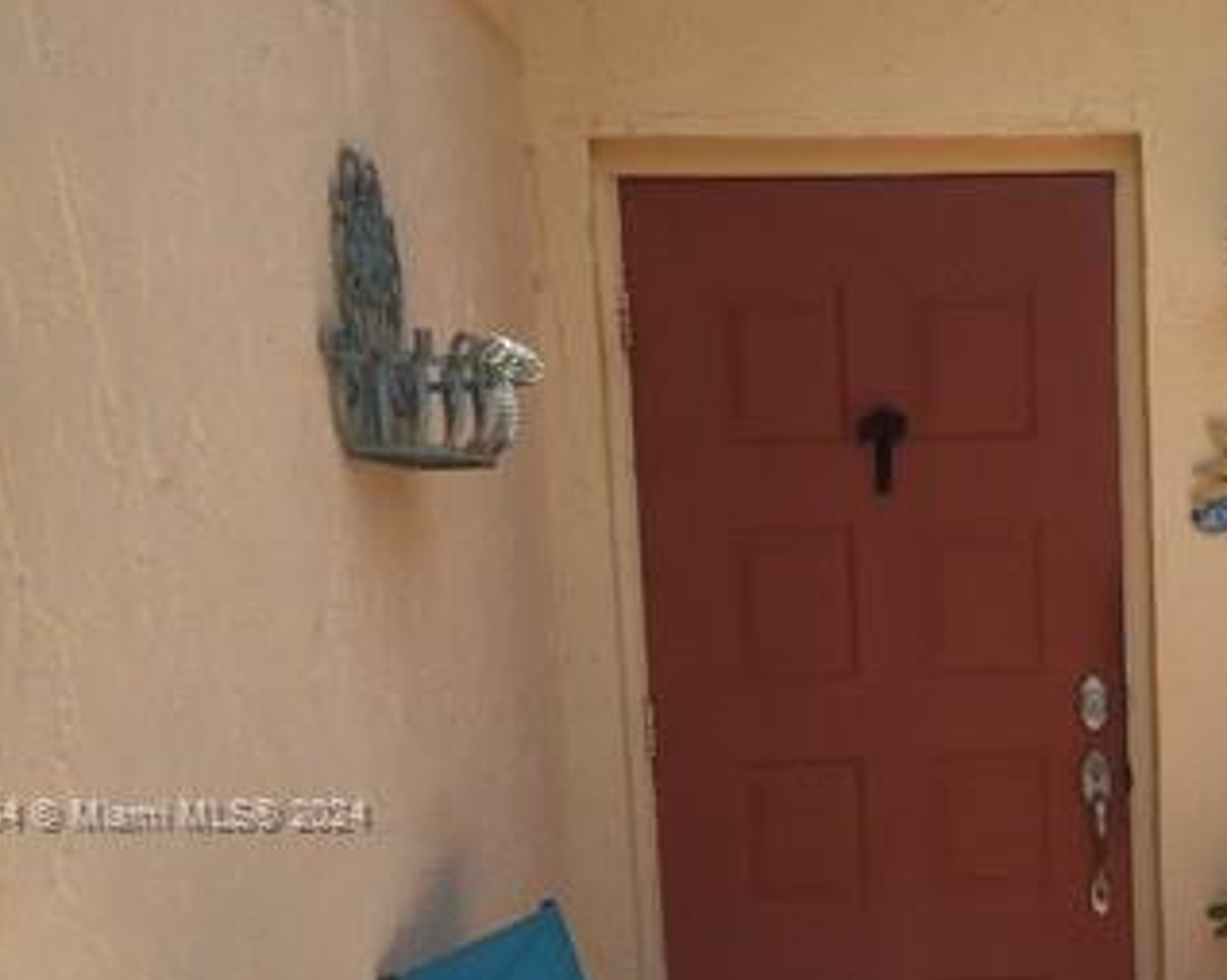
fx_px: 2069
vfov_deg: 26.1
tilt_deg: -6.0
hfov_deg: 31.7
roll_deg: +1.6
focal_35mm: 57
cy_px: 818
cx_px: 1069
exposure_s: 1/657
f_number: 2.2
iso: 25
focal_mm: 4.15
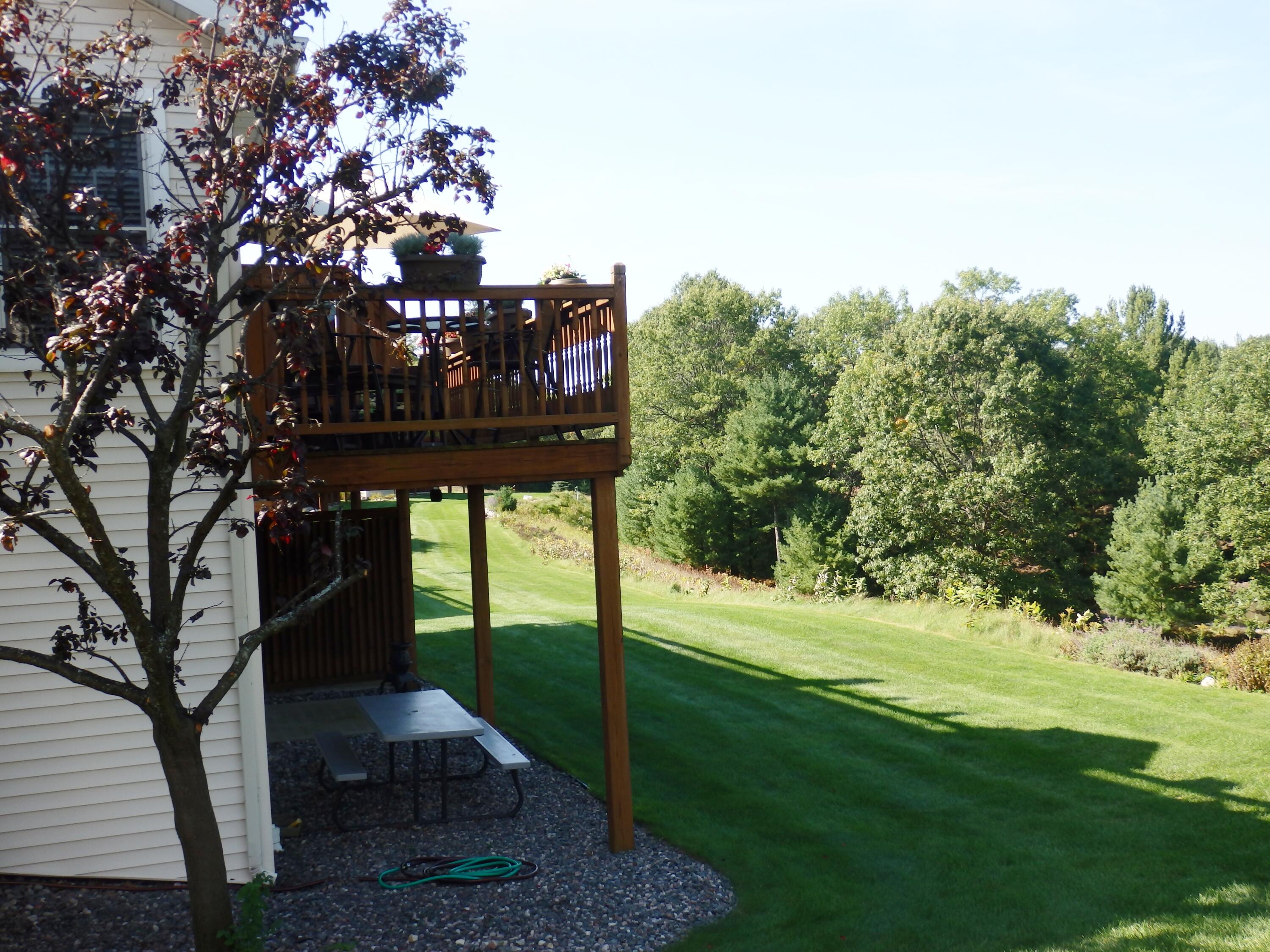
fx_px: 1357
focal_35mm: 37
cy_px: 476
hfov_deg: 50.1
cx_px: 635
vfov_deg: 38.7
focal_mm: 6.6
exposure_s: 1/400
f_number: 3.6
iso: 100
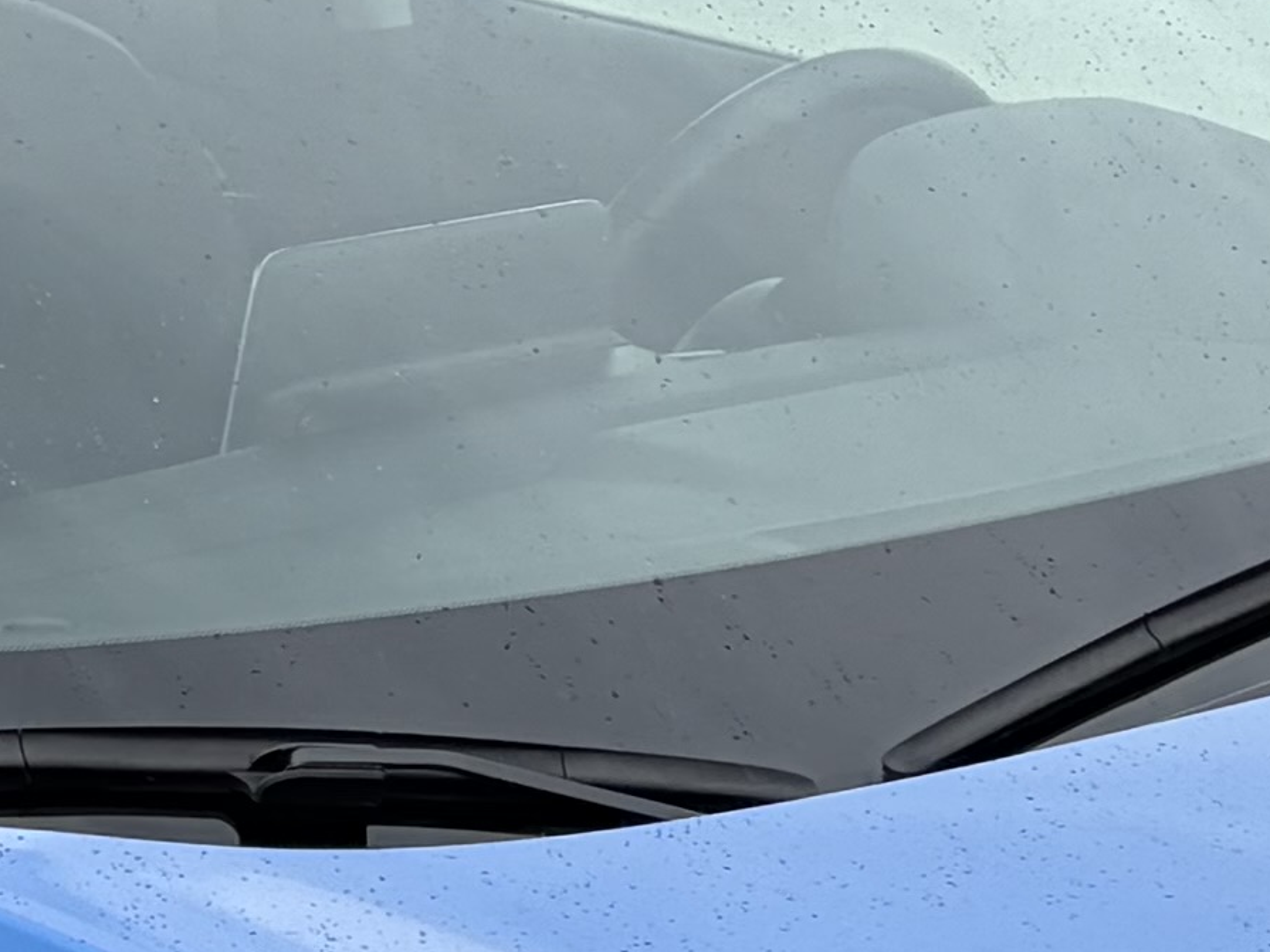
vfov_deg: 8.5
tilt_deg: -22.1
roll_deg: -1.9
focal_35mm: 166
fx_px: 6089
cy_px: 1908
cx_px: 438
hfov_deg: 11.9
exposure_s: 1/850
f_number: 1.6
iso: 50
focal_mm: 5.96
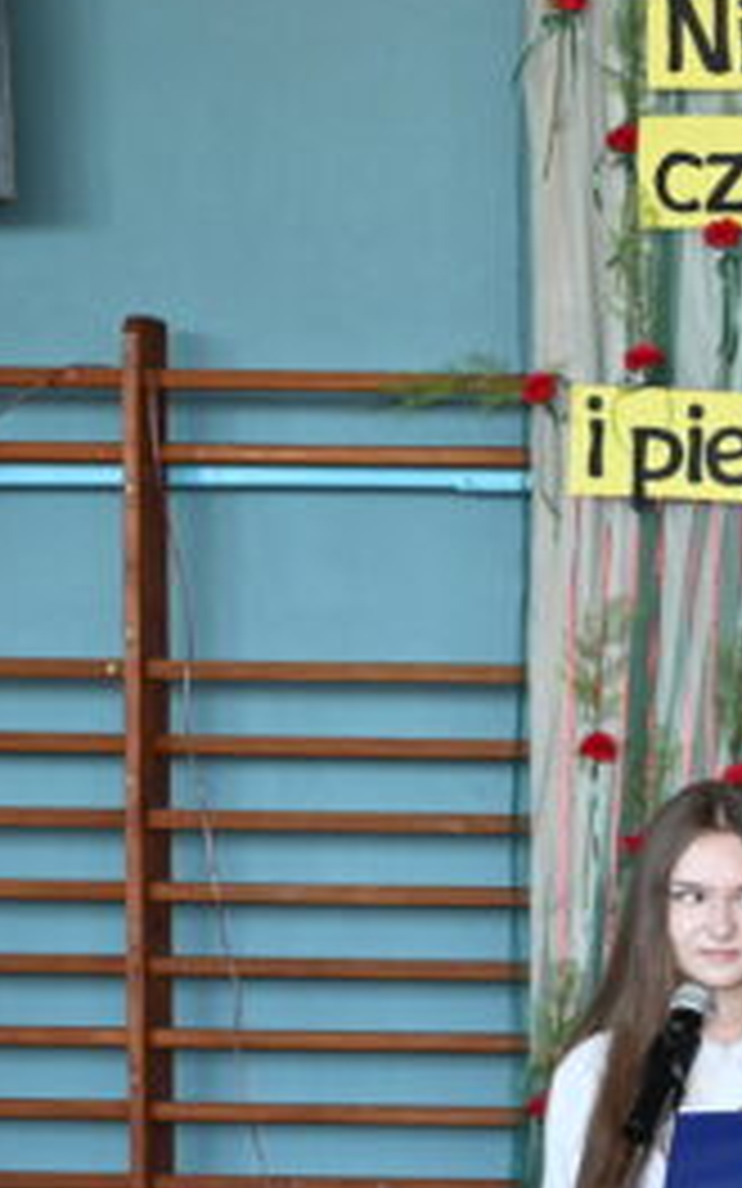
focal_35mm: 101
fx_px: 3268
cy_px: 1091
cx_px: 1673
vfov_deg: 20.1
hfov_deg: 11.2
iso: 200
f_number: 4
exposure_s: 1/60
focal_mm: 34
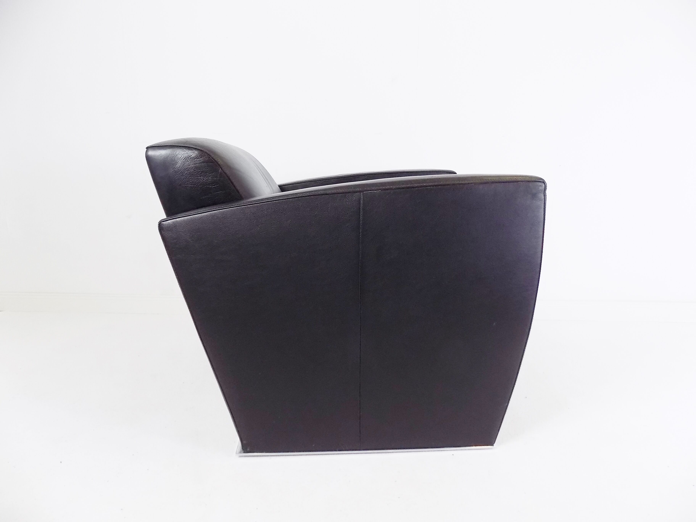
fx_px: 462
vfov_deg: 58.9
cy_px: 261
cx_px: 348
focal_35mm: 23
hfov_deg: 73.9
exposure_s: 1/30
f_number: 3.1
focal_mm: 4
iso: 180
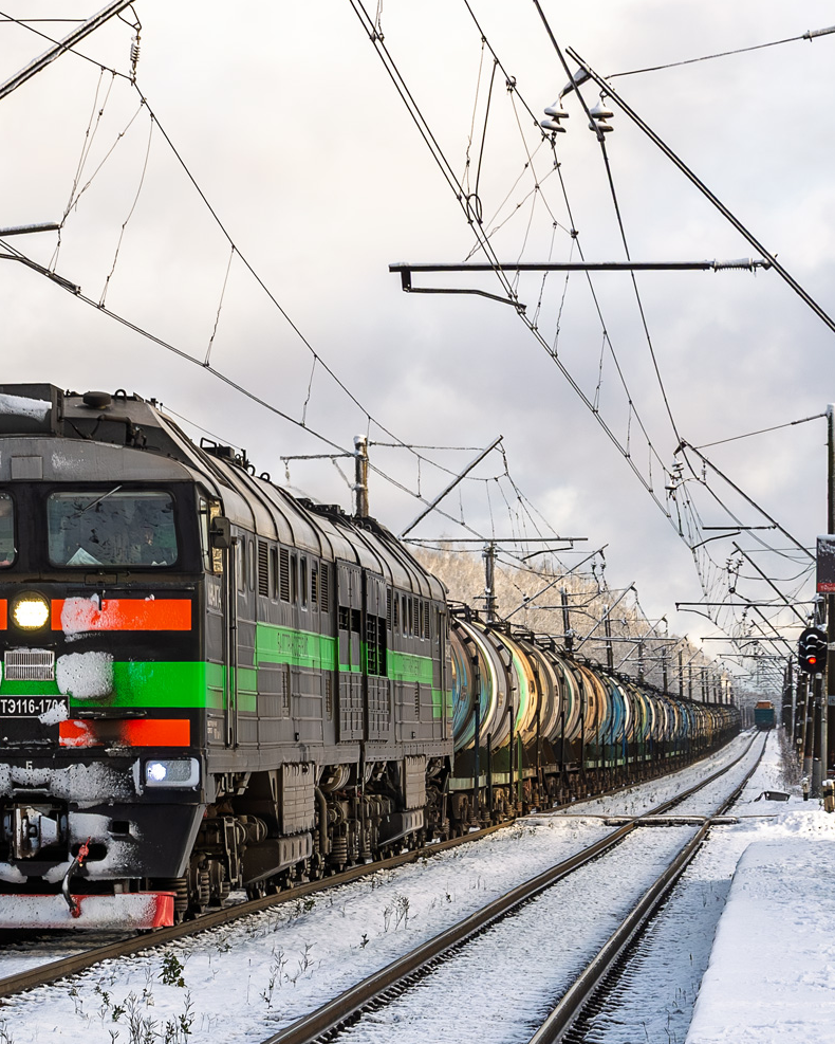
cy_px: 521
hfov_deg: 13.8
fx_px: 3428
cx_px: 78
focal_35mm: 111
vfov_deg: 17.3
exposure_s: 1/250
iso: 200
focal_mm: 52
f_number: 8
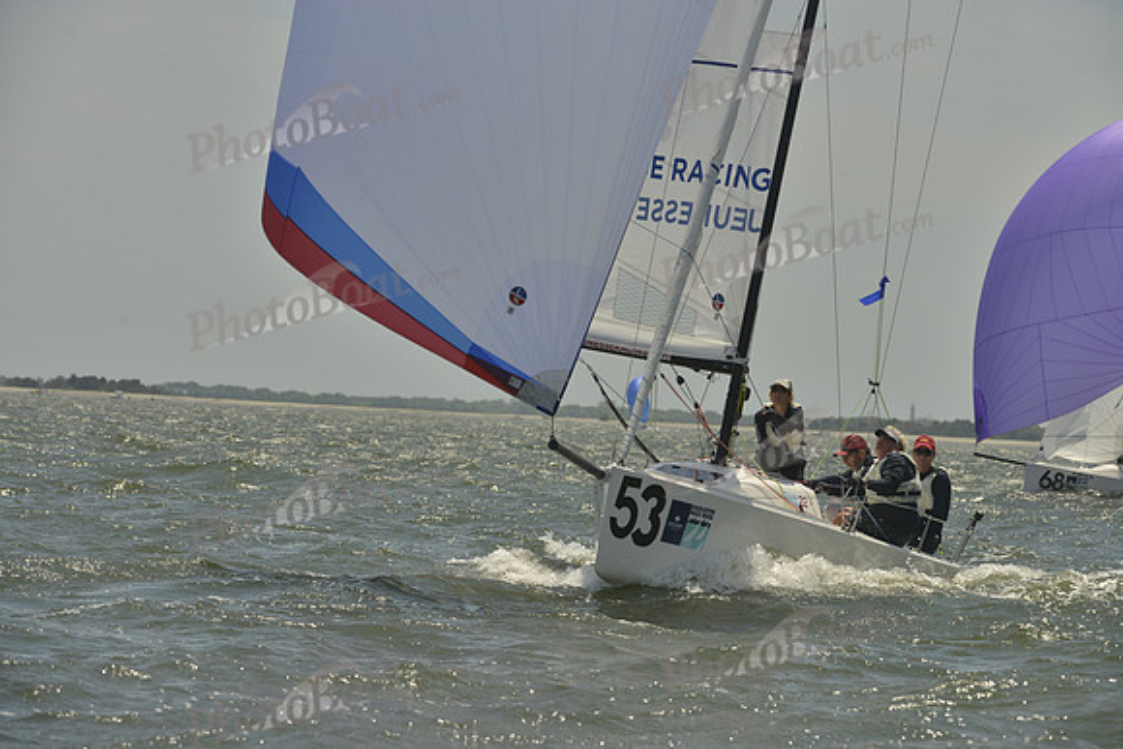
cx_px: 562
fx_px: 6240
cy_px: 374
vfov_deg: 6.9
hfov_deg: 10.3
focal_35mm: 200
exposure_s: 1/1250
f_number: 10
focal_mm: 200
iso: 280
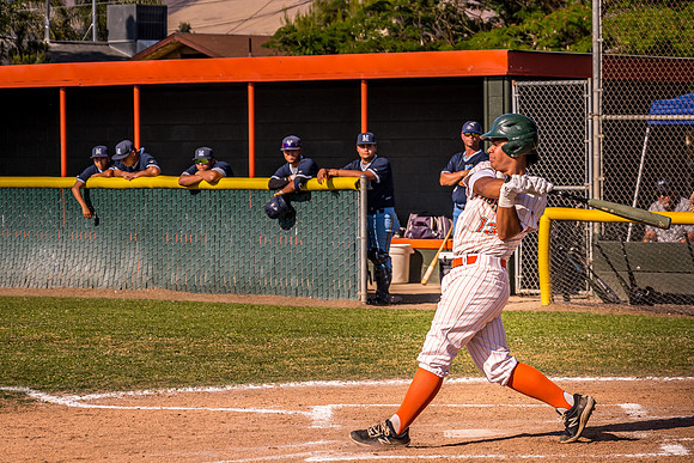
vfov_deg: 8.5
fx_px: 3114
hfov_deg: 12.7
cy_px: 205
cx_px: 454
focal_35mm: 162
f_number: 4
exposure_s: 1/1000
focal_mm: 70
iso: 125
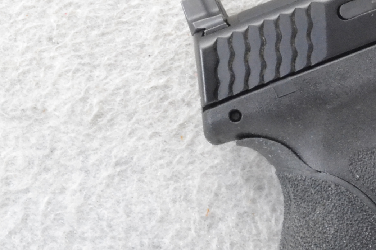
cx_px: 535
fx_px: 1814
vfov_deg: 7.9
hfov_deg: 11.4
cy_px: 132
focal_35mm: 174
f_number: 20
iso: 3200
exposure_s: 1/160
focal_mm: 35
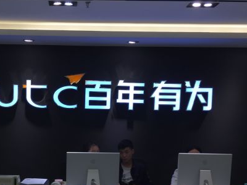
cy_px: 162
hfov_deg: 32.8
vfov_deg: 24.6
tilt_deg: -6.0
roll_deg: -1.7
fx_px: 414
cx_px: 70
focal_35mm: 58
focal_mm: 4.15
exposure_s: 1/50
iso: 32
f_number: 2.2
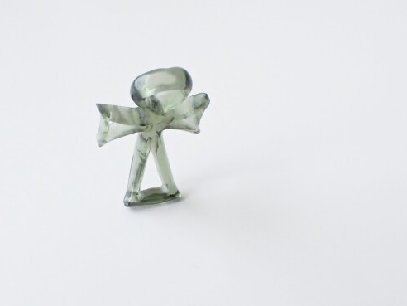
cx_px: 155
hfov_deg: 47.5
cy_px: 143
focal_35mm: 39
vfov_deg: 36.8
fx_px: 459
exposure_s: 1/125
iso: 320
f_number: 3.2
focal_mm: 5.4
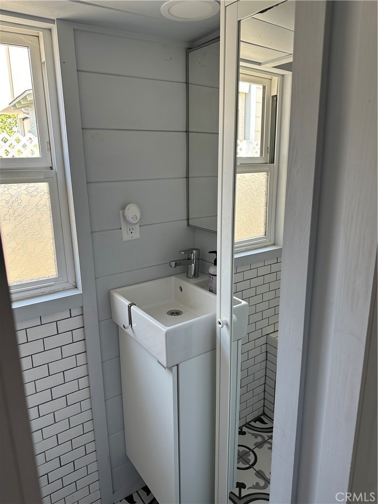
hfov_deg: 56.8
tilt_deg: -13.4
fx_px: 349
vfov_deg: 71.6
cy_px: 252
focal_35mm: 24
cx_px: 189
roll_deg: -0.1
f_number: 1.78
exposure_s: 1/121
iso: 125
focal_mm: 6.86
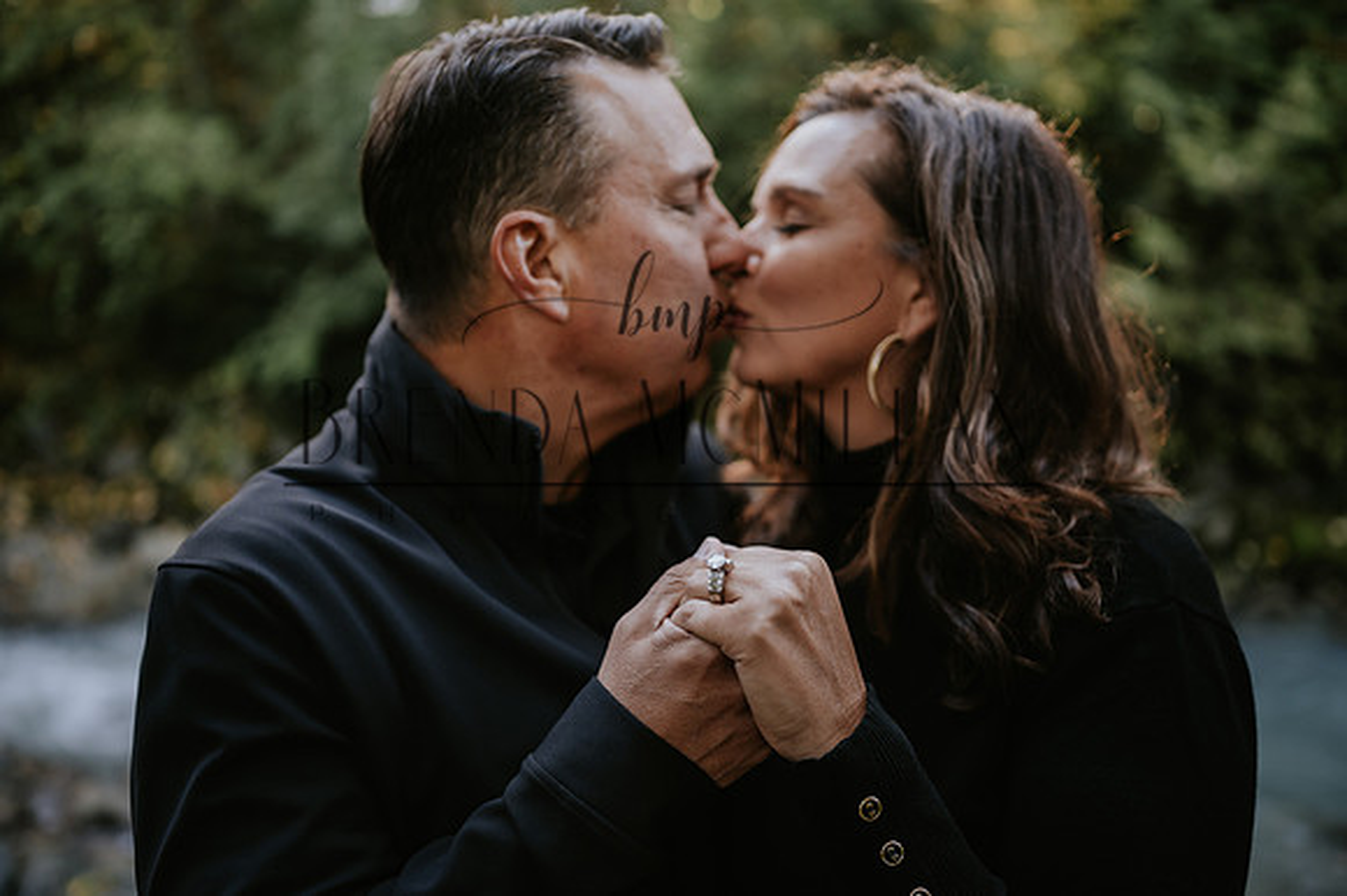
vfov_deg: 37.8
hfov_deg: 54.5
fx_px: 1309
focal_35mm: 35
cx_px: 674
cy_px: 448
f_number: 1.8
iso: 400
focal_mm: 35
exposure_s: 1/800
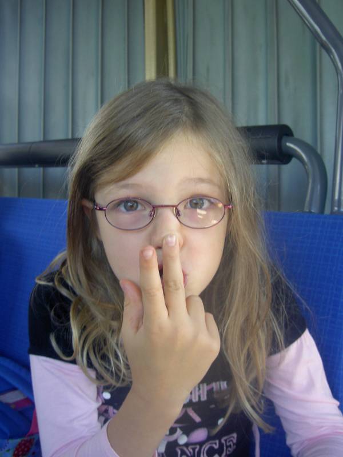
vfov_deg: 47.9
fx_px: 515
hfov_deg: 36.8
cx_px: 172
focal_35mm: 39
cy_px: 228
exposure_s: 1/60
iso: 100
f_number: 2.8
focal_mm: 8
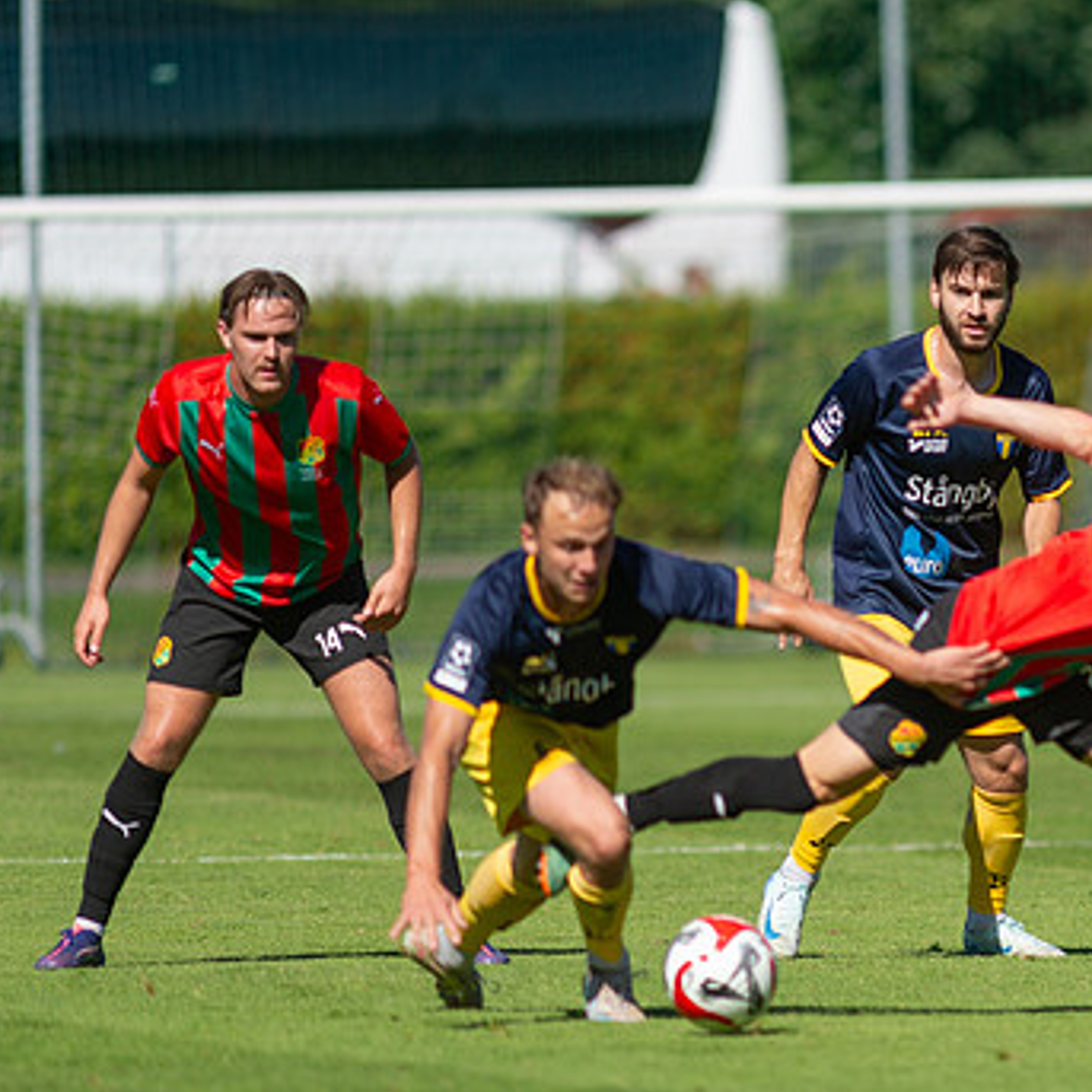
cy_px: 579
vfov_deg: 2.9
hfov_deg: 2.9
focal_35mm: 599
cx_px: 1077
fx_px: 21379
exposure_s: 1/1600
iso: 100
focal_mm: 300
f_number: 3.2
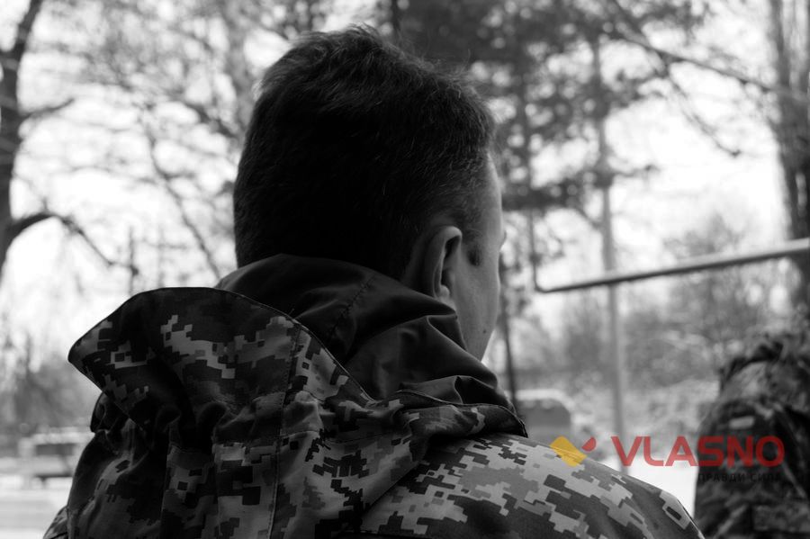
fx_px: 1181
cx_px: 405
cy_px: 270
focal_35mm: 52
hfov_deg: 37.9
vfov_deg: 25.7
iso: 125
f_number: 6.3
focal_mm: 35
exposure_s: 1/60
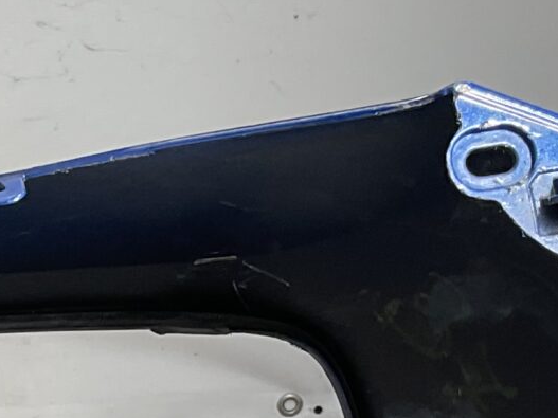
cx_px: -283
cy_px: 785
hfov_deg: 13.2
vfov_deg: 9.9
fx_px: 2272
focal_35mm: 141
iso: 16
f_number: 1.8
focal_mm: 3
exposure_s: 1/205
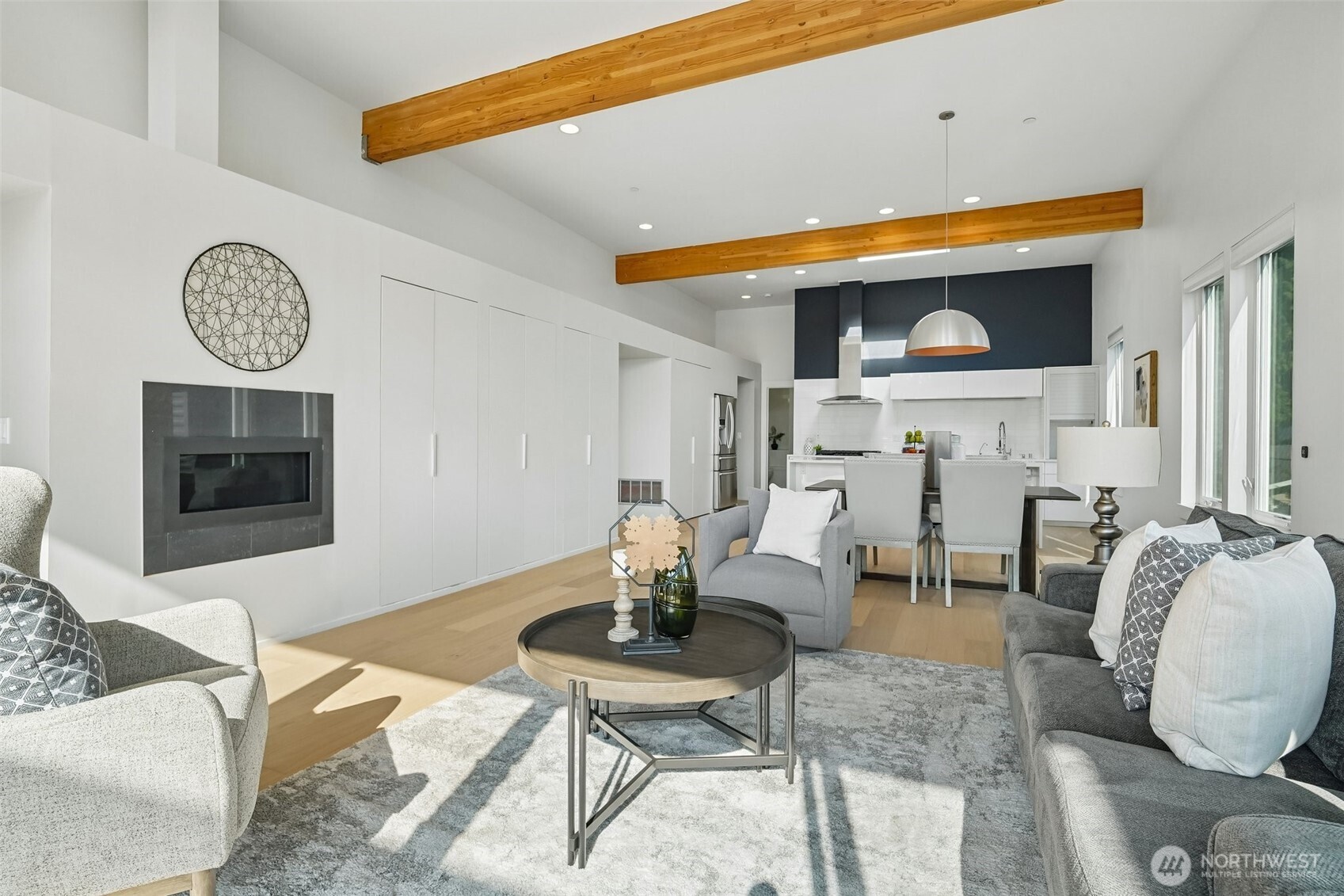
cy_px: 448
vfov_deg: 73.7
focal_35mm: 16
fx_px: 597
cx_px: 672
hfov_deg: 96.7
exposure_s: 1/250
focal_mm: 16
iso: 1600
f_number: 8
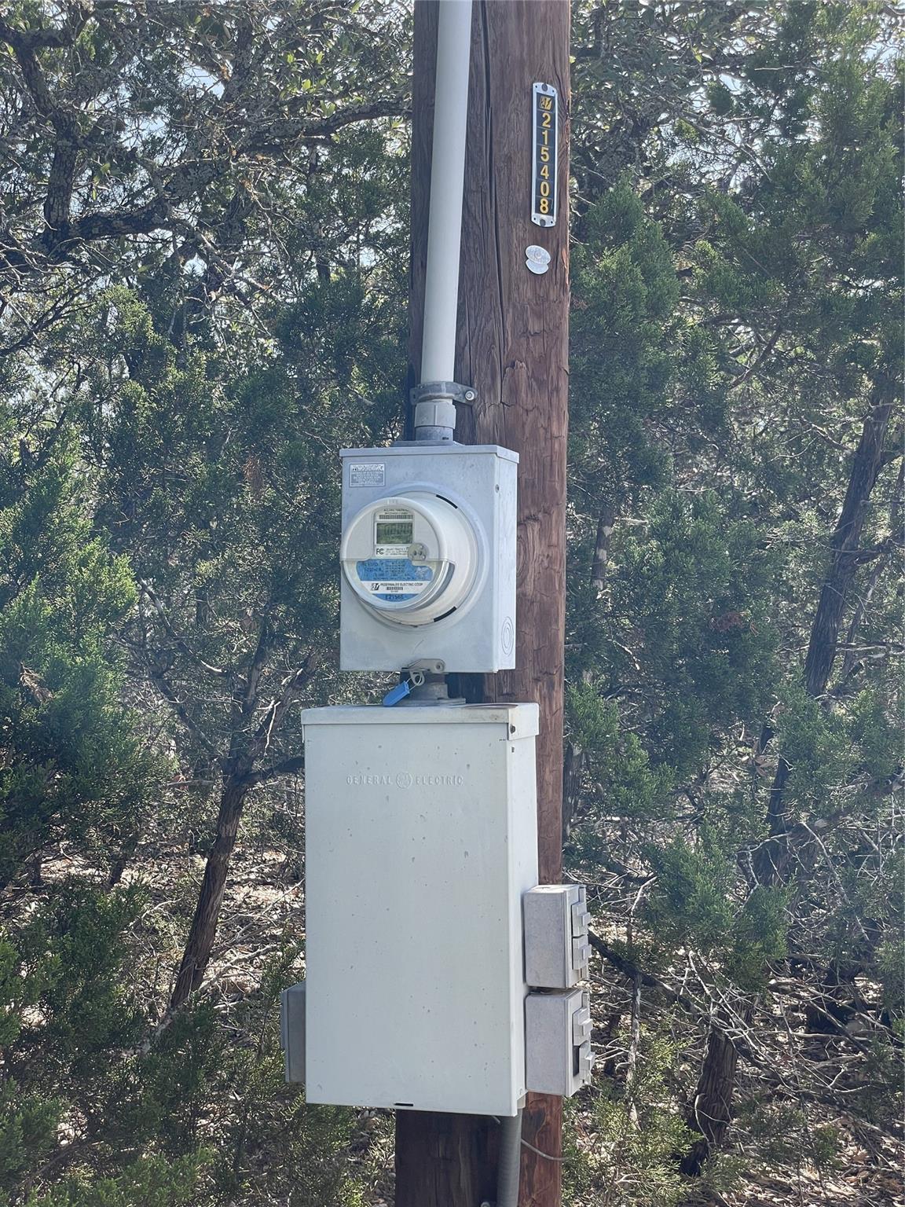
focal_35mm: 52
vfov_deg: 36.8
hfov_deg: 28.0
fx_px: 1813
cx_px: 452
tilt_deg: +4.2
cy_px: 604
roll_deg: +1.5
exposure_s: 1/280
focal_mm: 6
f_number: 2
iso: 25
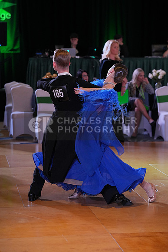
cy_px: 126
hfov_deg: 13.3
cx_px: 84
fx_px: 721
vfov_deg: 19.8
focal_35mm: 103
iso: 2500
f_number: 4
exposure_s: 1/400
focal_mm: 103
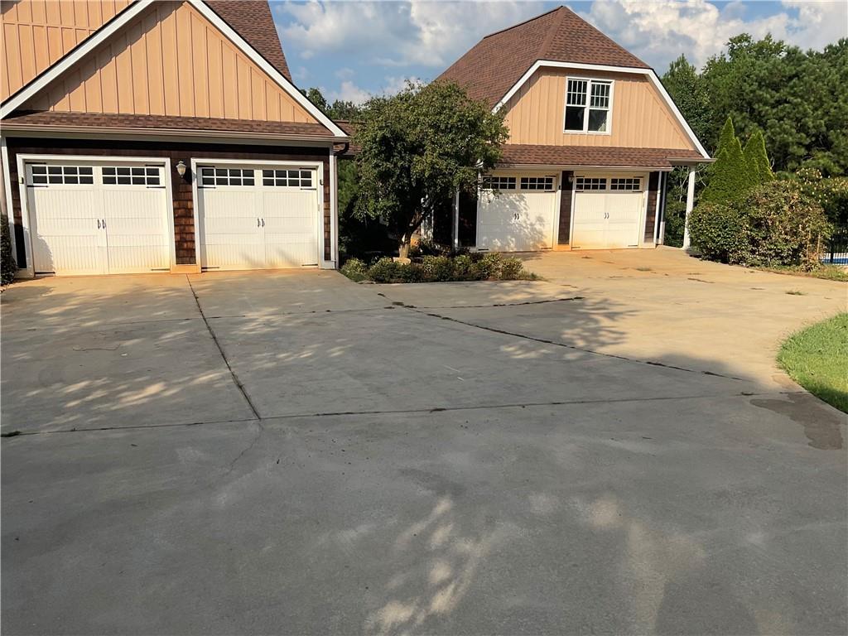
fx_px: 710
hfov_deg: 61.7
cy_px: 318
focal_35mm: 29
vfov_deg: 48.2
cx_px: 424
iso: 16
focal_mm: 3
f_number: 1.8
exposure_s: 1/1121
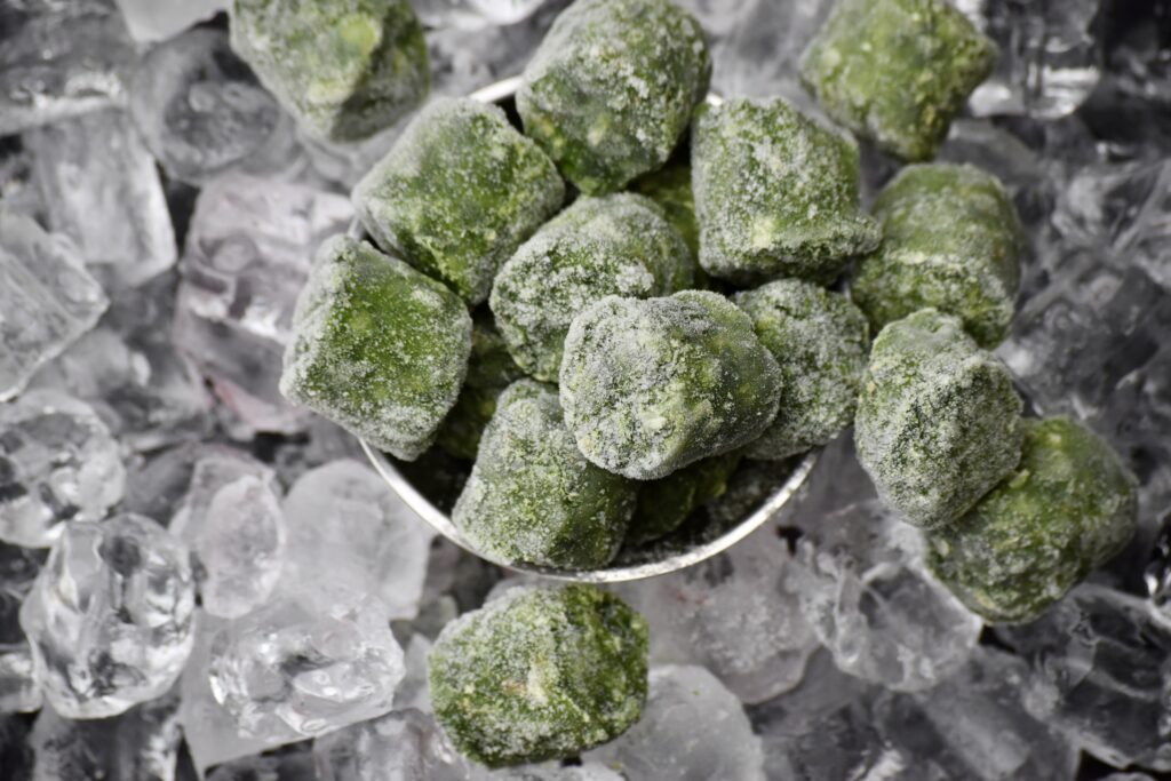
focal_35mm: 165
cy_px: 390
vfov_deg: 8.3
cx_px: 586
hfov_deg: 12.5
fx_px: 5367
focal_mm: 110
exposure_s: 1/500
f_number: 4.5
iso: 720
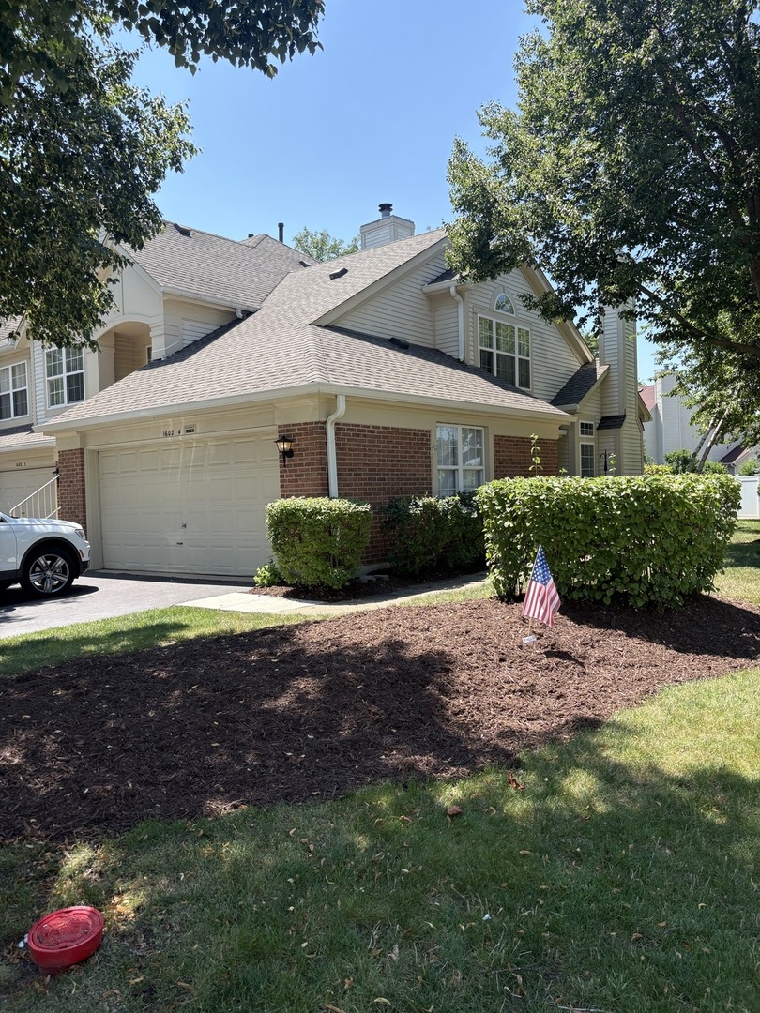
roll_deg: +1.0
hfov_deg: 53.1
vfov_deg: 67.3
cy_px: 506
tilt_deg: -0.5
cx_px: 380
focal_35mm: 26
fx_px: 761
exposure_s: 1/1364
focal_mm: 5.96
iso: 50
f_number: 1.6
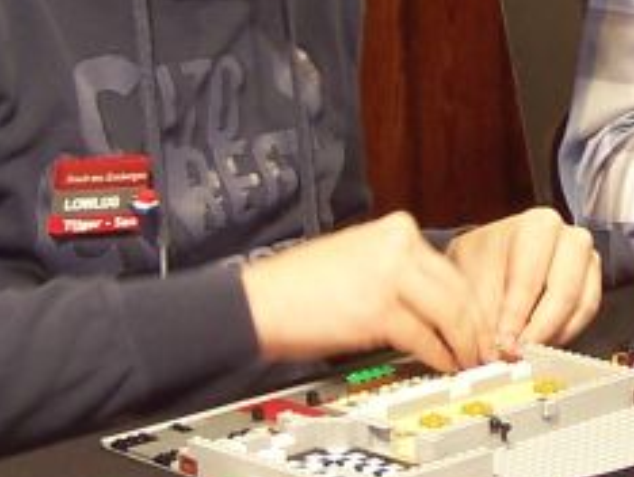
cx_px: 900
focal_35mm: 223
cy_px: -46
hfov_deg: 8.7
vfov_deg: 6.6
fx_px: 4088
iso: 80
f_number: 3
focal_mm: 8.5
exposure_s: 1/8
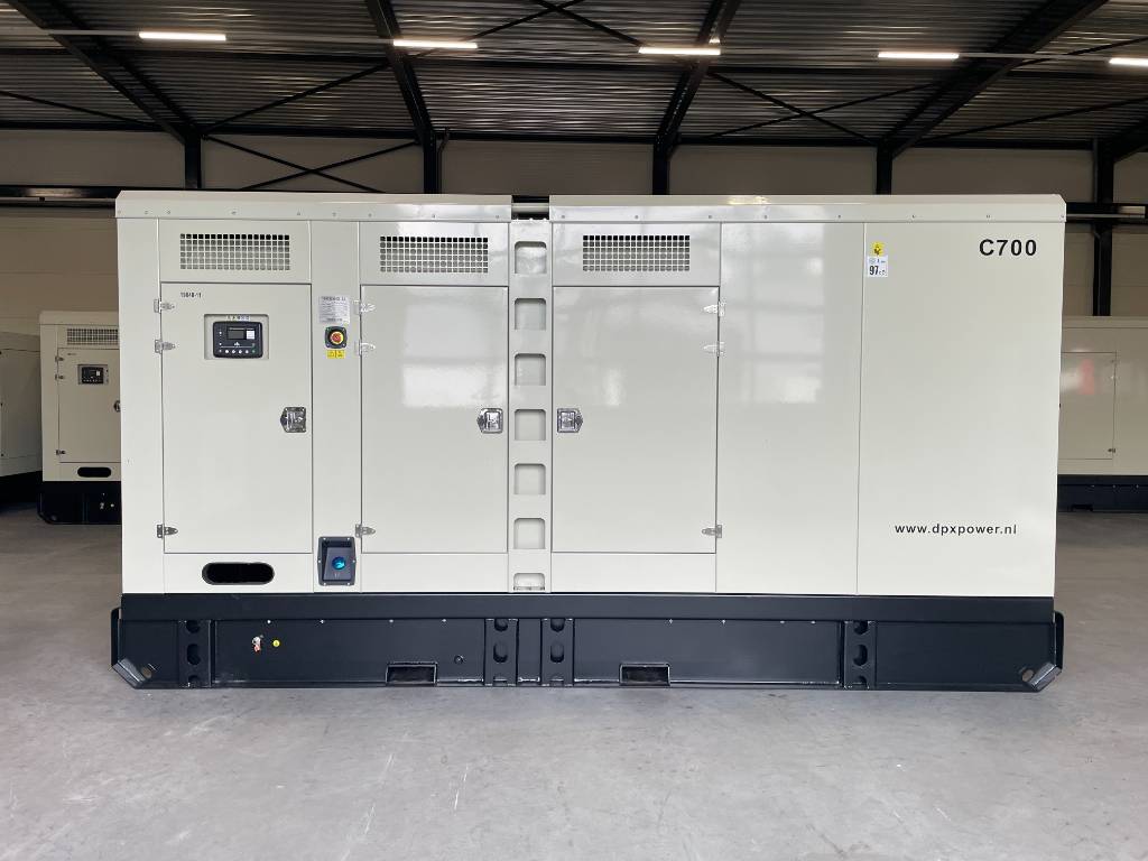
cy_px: 430
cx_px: 574
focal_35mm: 26
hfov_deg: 67.3
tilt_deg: -3.2
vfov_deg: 53.1
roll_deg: -0.2
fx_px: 862
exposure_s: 1/100
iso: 50
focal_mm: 4.2
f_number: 1.6
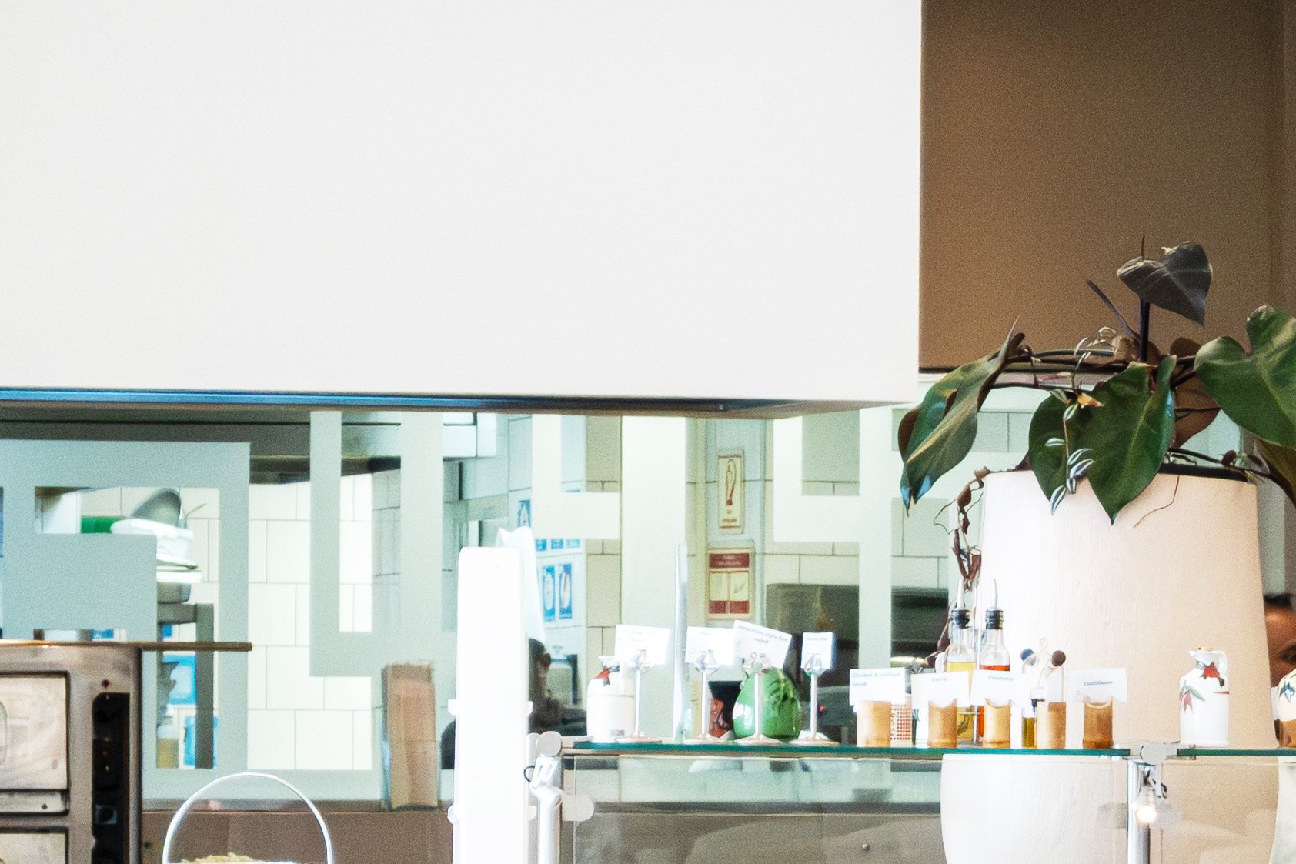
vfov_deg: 5.5
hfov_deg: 8.3
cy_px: 633
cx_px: 953
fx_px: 8928
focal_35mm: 248
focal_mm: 50
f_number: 6.3
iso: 1600
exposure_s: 1/125
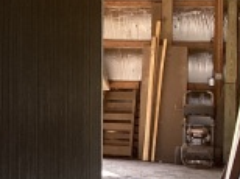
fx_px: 893
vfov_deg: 11.4
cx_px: -167
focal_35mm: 129
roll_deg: +0.1
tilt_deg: +0.0
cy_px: 31
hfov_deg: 13.9
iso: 100
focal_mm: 3.3
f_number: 2.4
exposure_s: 1/120
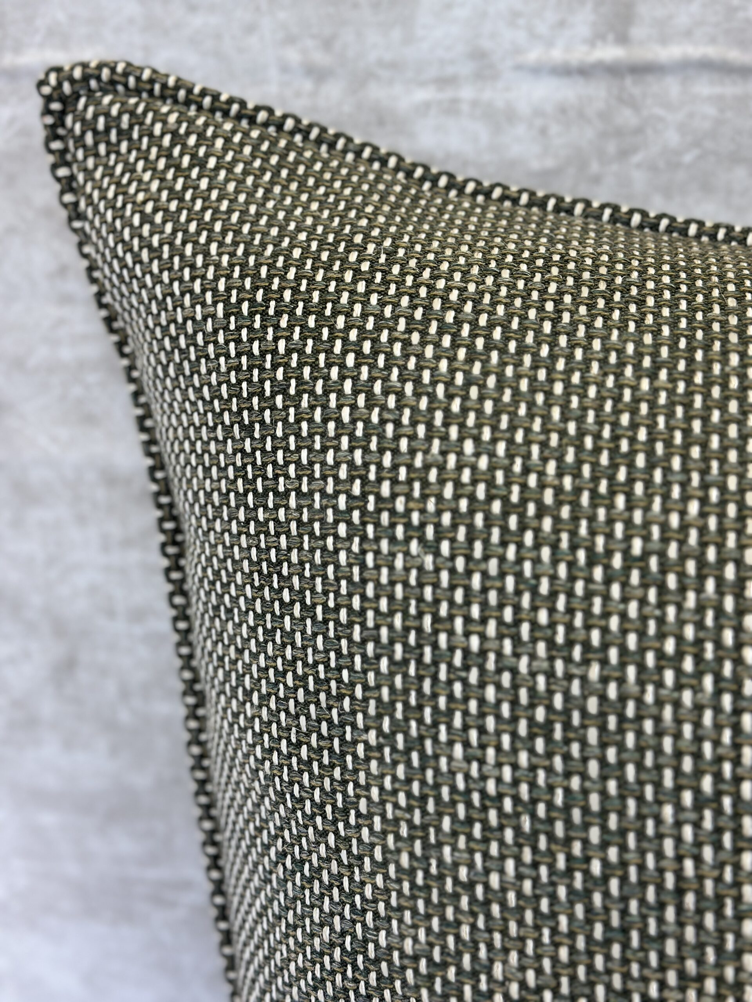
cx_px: 376
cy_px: 501
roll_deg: -0.3
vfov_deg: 39.7
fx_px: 1390
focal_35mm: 48
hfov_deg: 30.3
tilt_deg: -16.2
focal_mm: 6.86
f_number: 1.78
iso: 80
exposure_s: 1/120
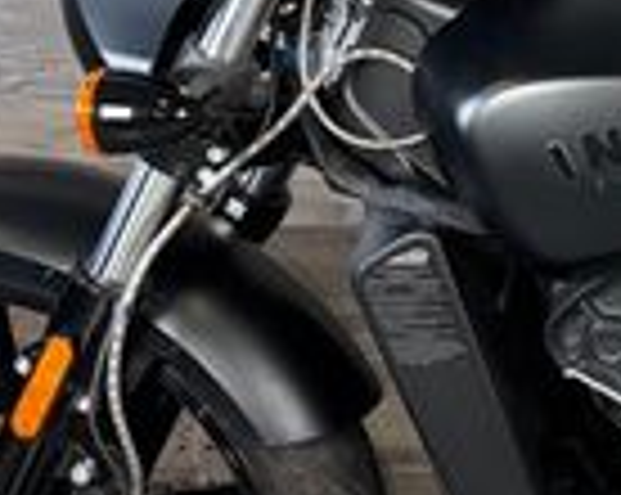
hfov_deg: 16.0
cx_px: 972
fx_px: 2001
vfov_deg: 14.0
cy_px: 108
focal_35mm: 109
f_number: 1.78
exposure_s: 1/27
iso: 80
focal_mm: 6.76
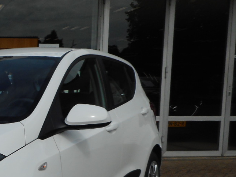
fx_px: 423
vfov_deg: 23.2
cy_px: 150
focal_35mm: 62
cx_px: -31
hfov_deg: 28.1
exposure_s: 1/320
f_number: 10.5
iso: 80
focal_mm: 4.5
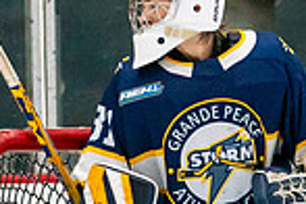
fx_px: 10837
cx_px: 154
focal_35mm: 1275
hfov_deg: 1.6
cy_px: 385
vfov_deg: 1.1
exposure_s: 1/1250
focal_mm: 200
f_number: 2.8
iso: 3200
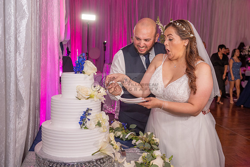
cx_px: 125
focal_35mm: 38
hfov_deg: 50.7
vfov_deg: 35.1
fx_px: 264
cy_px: 84
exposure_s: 1/200
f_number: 4.5
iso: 1600
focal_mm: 38
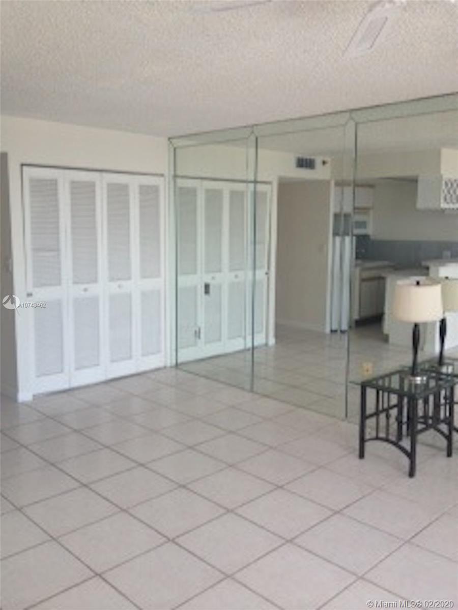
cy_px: 305
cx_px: 229
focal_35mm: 35
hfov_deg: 40.7
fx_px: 617
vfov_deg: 52.6
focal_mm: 4.28
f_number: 2.4
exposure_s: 1/120
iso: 50
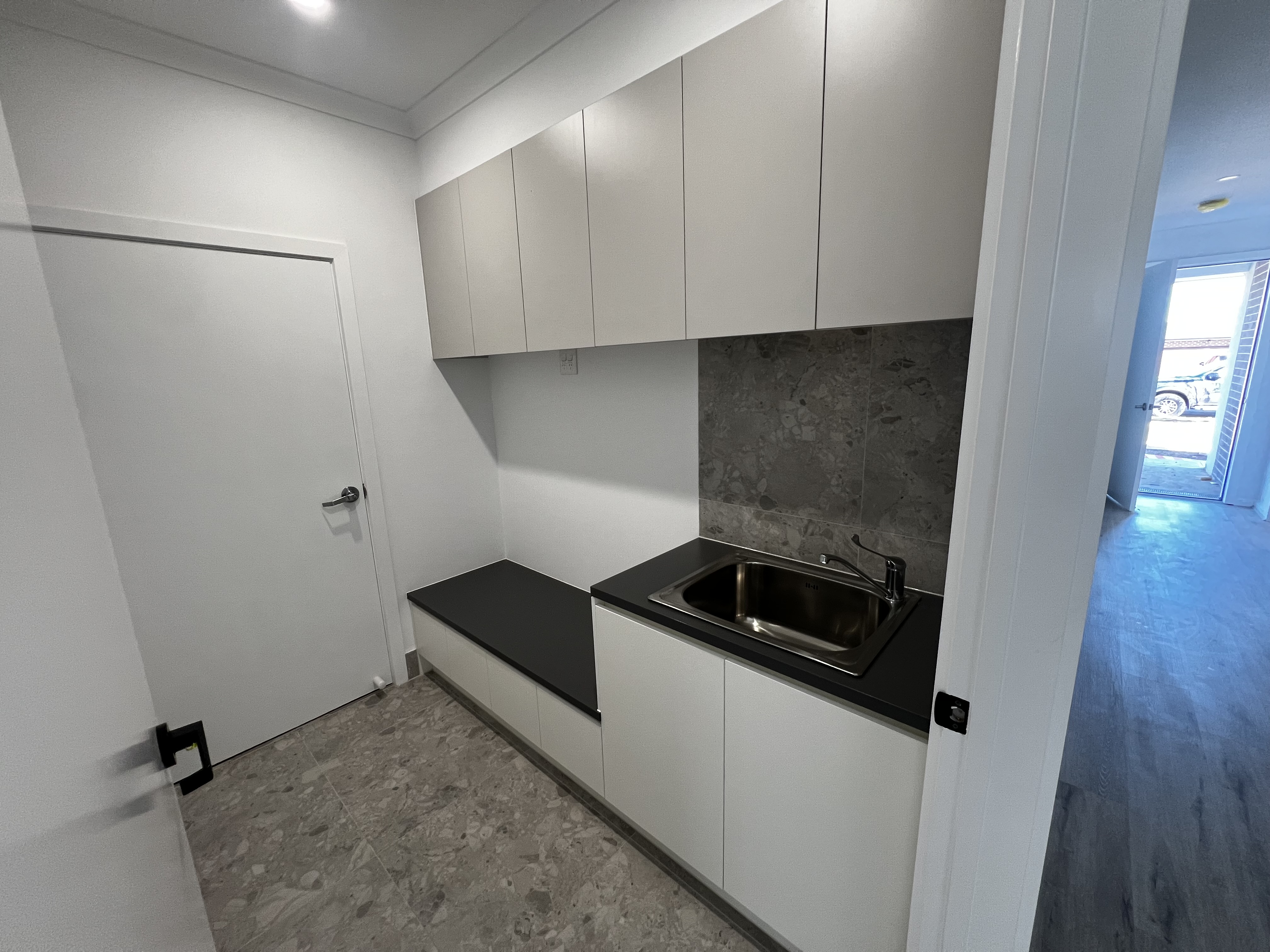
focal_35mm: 13
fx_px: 477
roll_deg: +0.9
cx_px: 635
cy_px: 476
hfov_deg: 106.2
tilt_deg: -12.2
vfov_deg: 89.9
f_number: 1.8
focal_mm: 1.57
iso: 200
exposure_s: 1/99
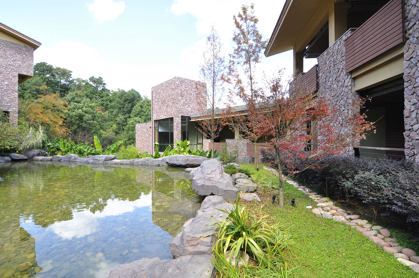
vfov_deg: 67.3
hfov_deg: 90.1
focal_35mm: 18
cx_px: 210
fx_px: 209
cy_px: 139
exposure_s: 1/320
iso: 400
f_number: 5
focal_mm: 12
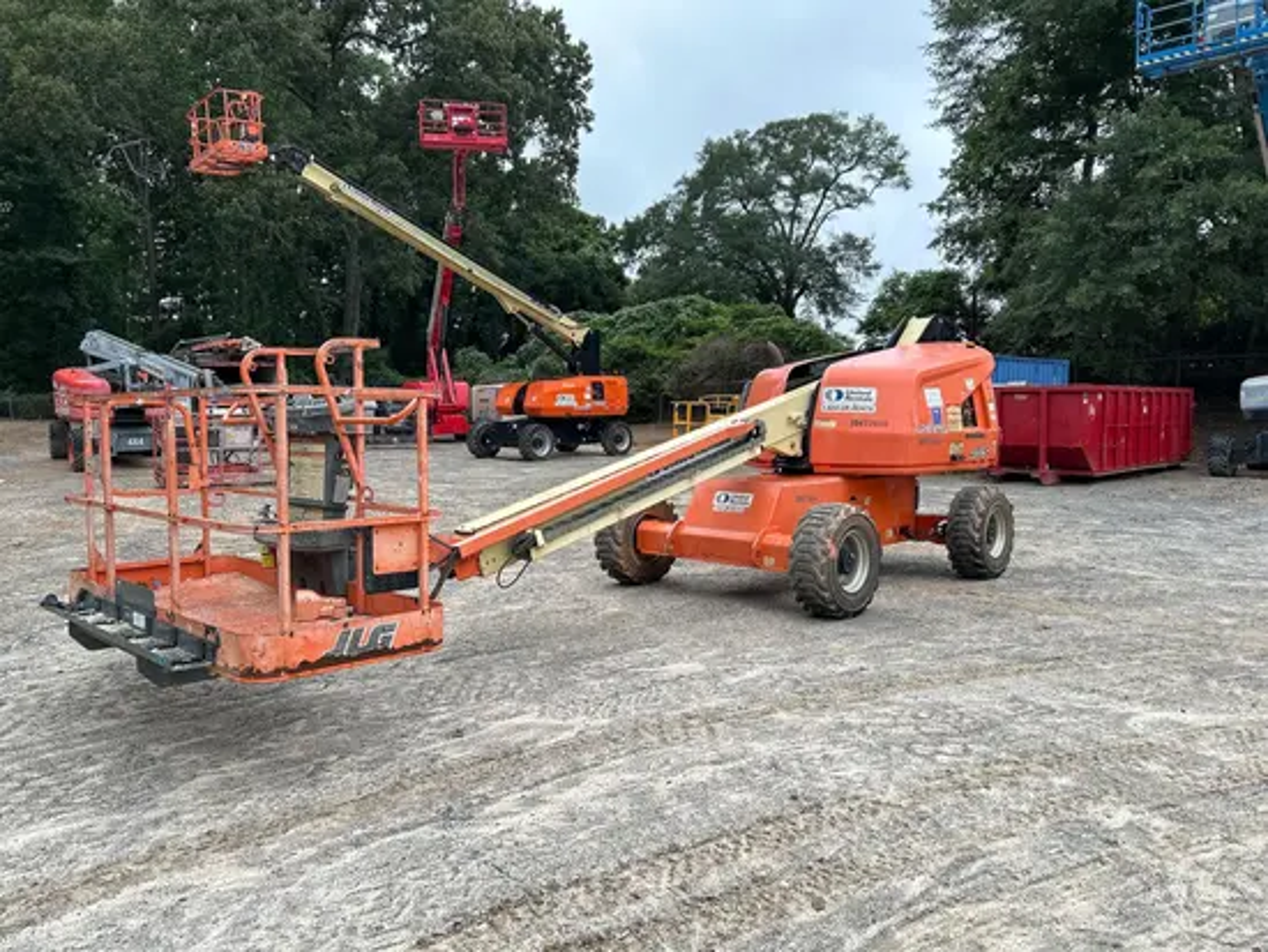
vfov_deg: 53.1
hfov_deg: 67.3
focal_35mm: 26
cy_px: 476
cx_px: 634
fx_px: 953
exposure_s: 1/121
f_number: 1.5
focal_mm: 5.7
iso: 40
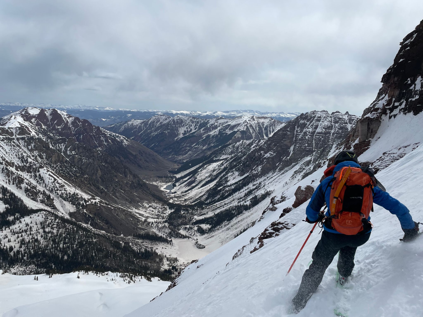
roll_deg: -0.7
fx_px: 318
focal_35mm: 26
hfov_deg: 67.3
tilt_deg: -8.6
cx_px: 212
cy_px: 158
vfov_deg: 53.1
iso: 32
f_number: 1.6
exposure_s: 1/10753
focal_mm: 4.2
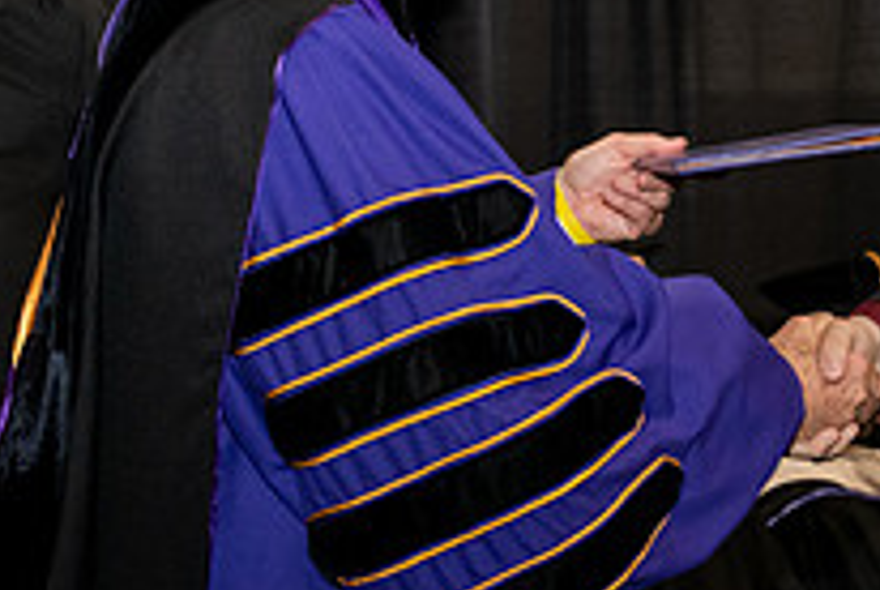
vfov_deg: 7.0
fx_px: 4822
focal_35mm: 197
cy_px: -6
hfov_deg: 10.3
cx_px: 961
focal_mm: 70
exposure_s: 1/200
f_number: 5.6
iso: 2000
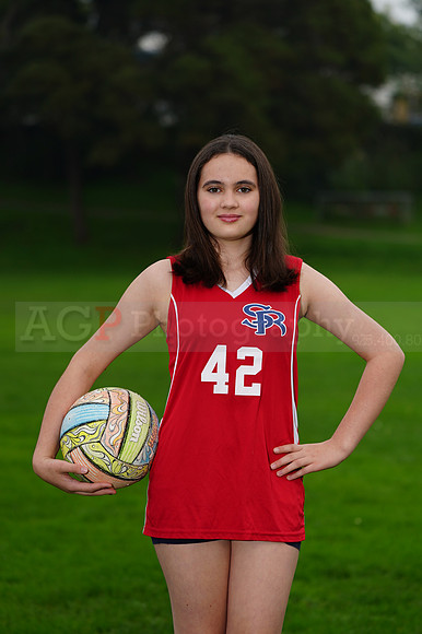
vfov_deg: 13.5
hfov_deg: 9.0
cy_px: 317
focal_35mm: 152
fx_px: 2676
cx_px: 211
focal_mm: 152
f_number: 5
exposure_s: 1/250
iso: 200
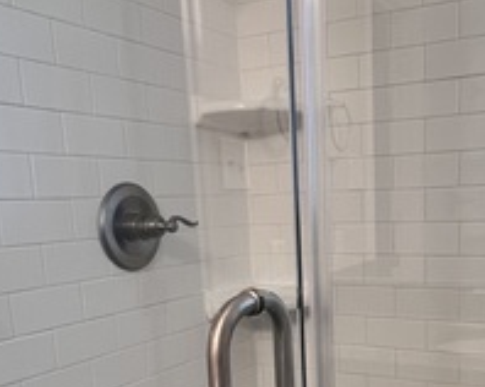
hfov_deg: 44.5
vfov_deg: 34.5
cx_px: 296
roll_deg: +1.9
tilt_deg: -12.6
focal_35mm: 41
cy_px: 343
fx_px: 588
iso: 200
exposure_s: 1/120
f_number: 1.8
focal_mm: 1.57
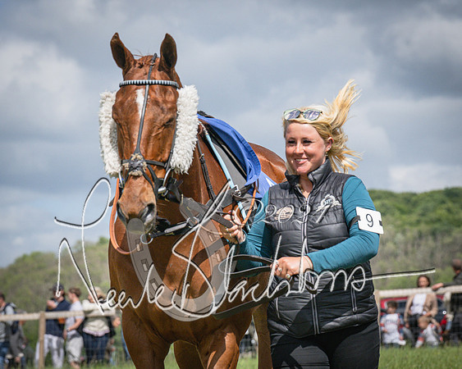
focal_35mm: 230
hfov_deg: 8.4
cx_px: 211
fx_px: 3144
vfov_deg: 6.7
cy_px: 166
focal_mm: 115
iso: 400
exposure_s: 1/3200
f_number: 5.6
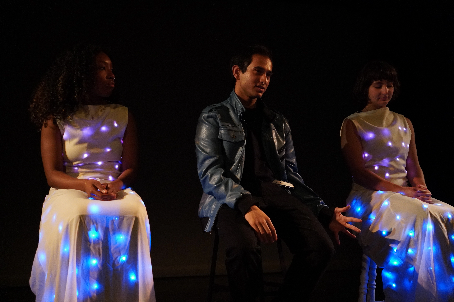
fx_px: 619
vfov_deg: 27.5
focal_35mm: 49
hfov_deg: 40.3
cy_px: 151
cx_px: 227
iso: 3200
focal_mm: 32.7
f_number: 2.8
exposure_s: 1/125
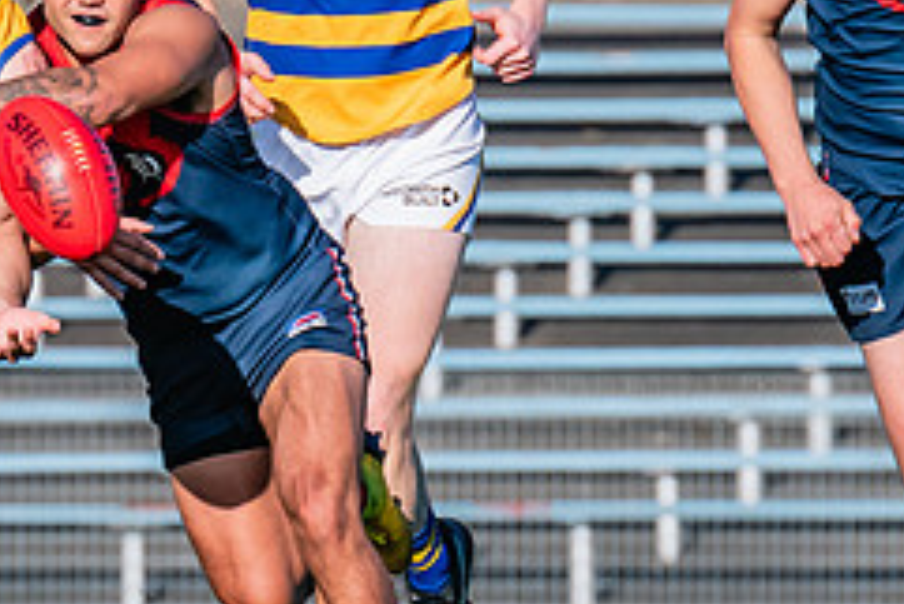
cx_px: -154
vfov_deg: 0.7
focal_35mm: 1882
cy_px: 351
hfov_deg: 1.1
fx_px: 47286
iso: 800
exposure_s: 1/1600
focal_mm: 420
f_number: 10
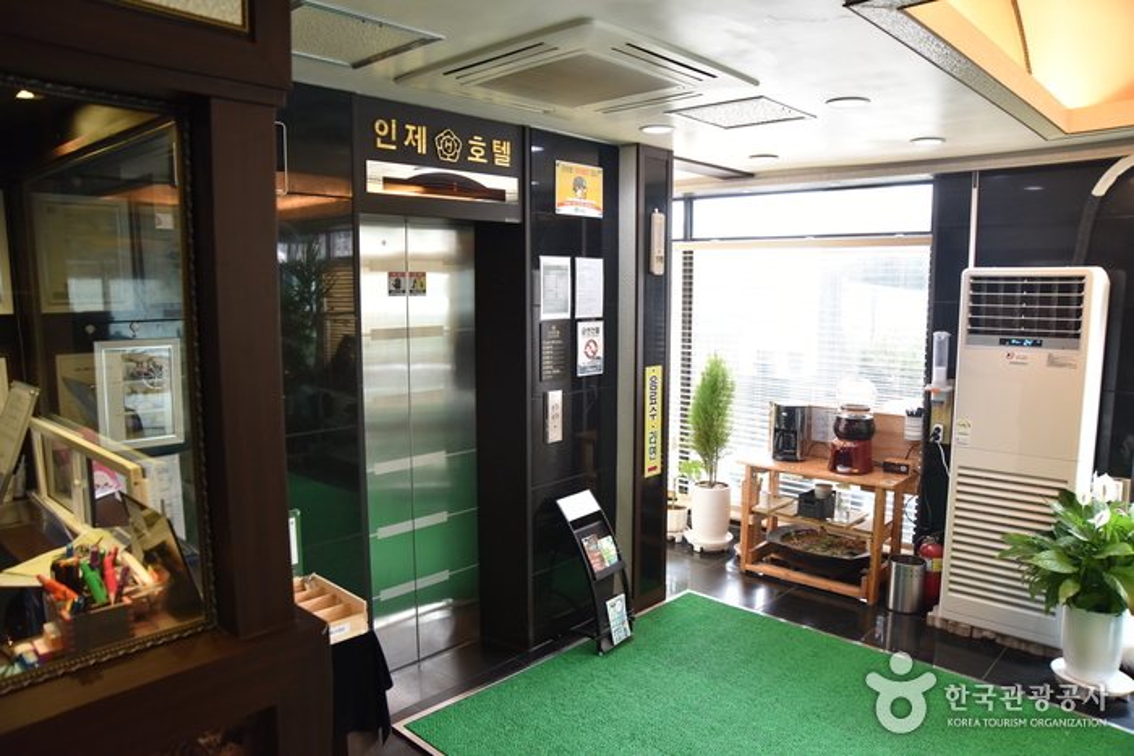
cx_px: 567
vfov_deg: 53.2
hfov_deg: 73.7
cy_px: 378
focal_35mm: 24
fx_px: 756
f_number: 5
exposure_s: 1/50
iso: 800
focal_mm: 24
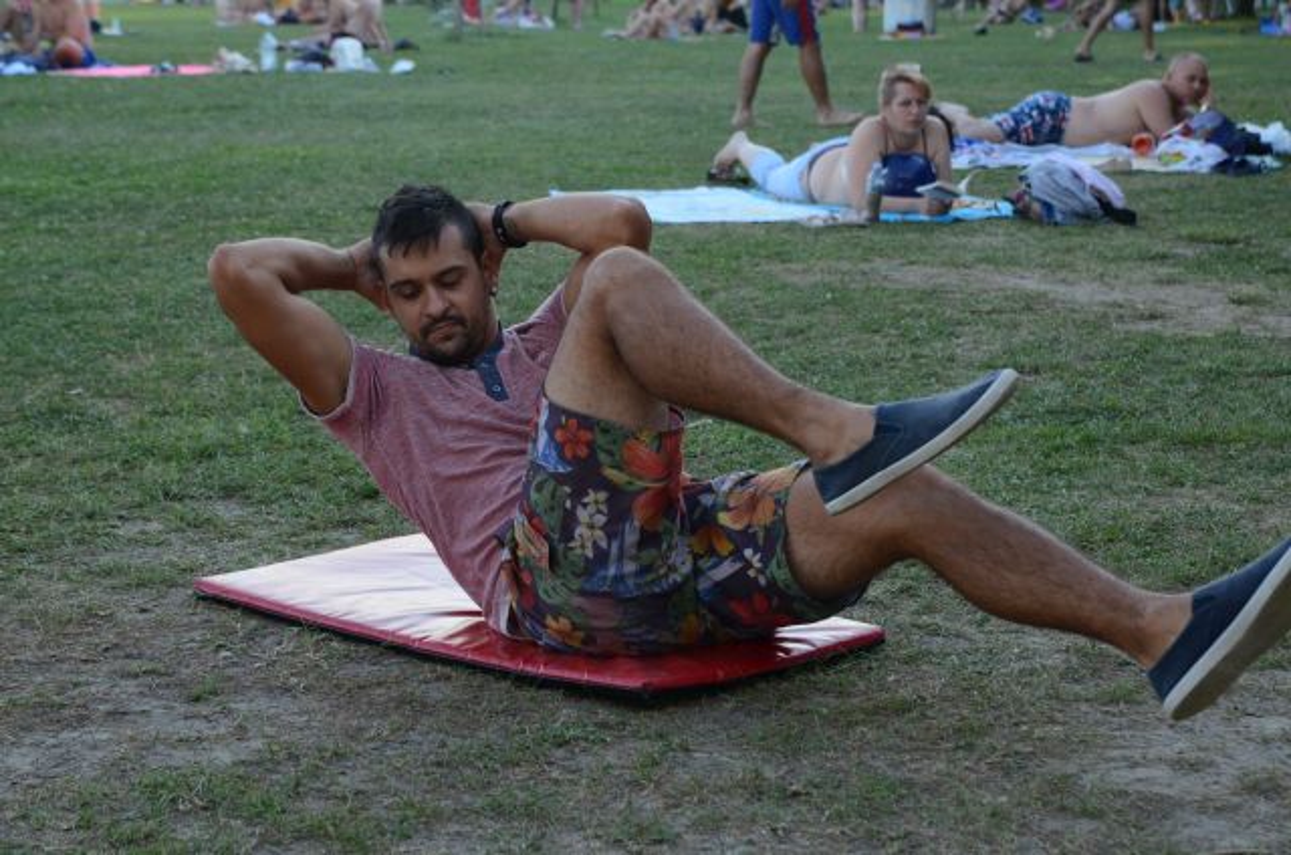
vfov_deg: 18.1
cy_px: 428
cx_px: 646
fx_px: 2684
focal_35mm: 75
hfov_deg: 27.0
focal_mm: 50
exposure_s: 1/1000
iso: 1000
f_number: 5
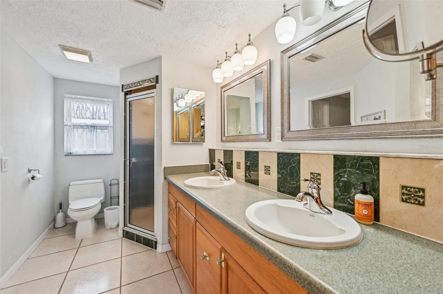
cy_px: 147
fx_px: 172
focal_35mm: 14
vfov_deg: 81.1
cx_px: 222
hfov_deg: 104.3
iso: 400
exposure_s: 1/100
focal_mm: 14
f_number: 8
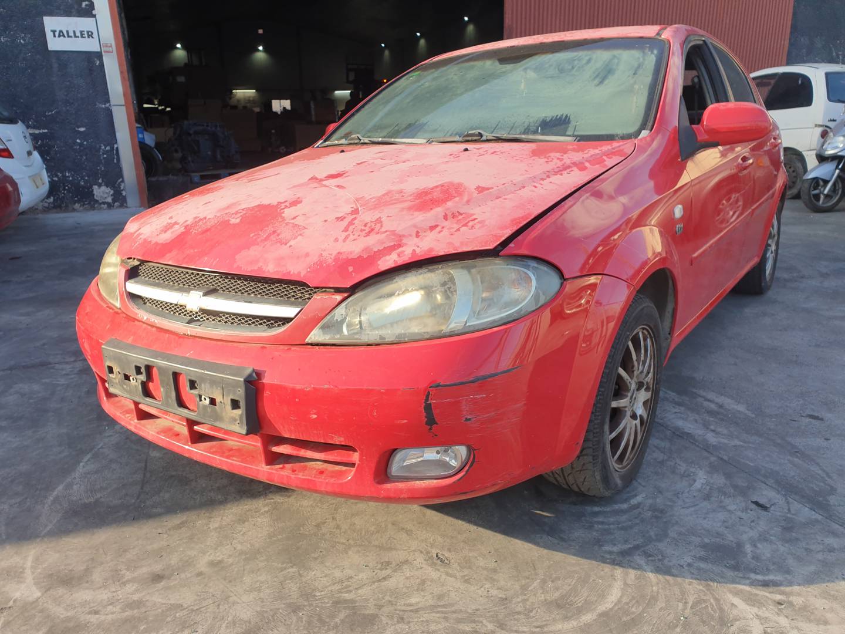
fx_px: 635
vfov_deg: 53.1
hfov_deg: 67.3
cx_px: 422
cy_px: 317
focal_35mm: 26
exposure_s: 1/406
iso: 50
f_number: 2.4
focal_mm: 4.3
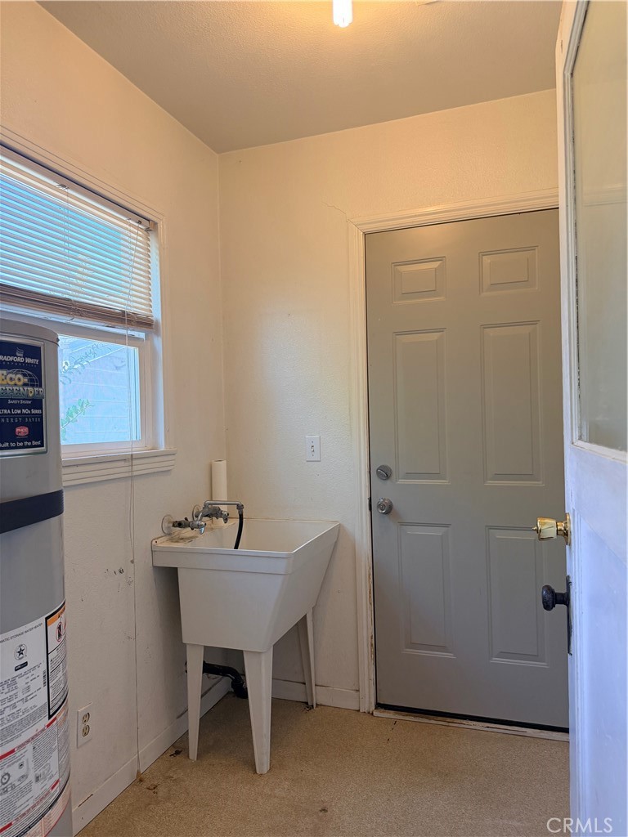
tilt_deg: +0.6
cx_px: 314
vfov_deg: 71.6
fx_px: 581
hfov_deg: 56.8
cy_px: 418
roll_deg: +0.7
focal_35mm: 24
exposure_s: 1/146
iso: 200
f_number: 1.78
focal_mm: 6.76
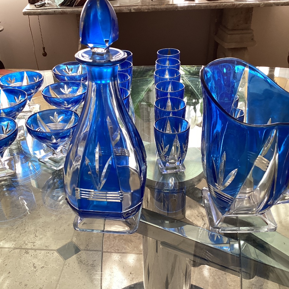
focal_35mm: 37
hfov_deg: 44.9
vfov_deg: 44.9
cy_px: 143
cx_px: 143
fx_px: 349
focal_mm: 3.3
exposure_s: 1/120
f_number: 2.4
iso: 80
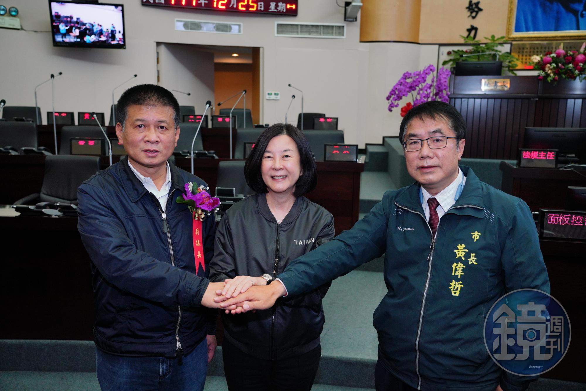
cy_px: 196
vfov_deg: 41.1
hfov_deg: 58.7
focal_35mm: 32
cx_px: 293
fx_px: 521
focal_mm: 32
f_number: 4.5
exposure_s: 1/200
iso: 1600
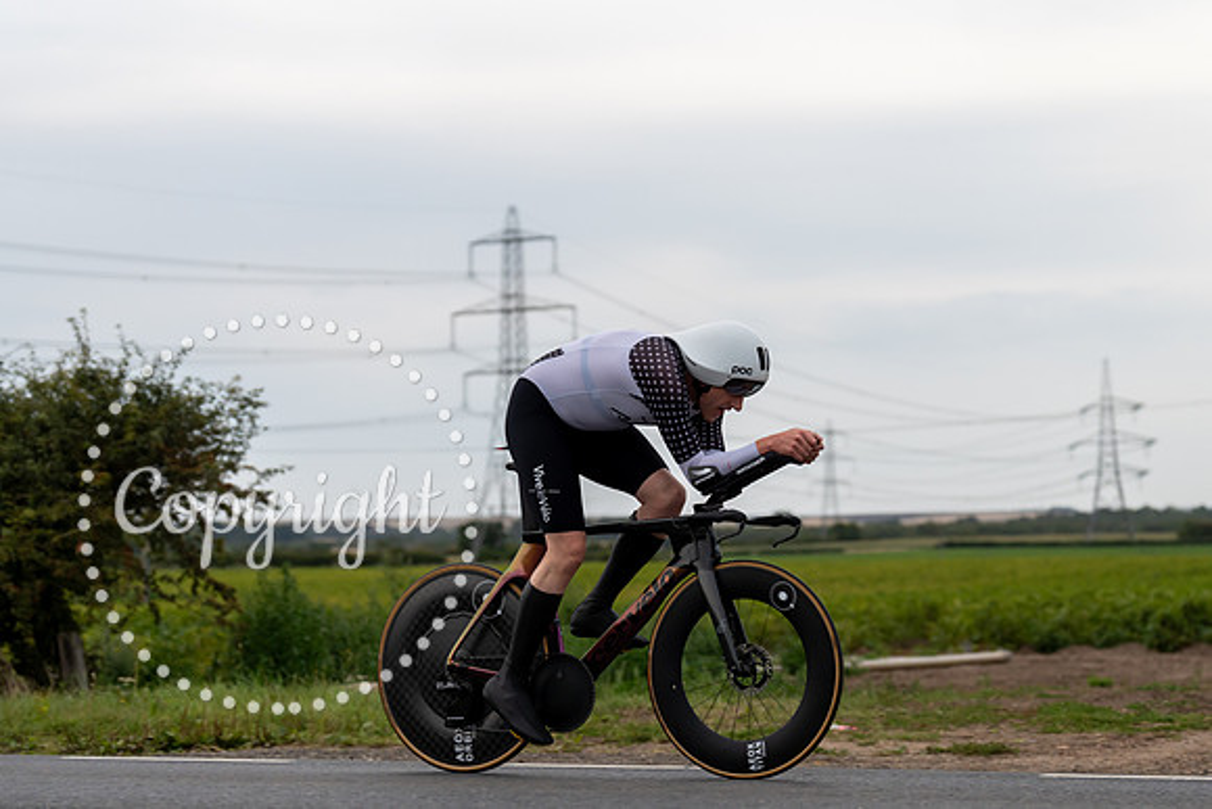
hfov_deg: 25.7
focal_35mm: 79
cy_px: 432
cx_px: 647
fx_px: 2660
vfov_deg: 17.3
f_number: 3.2
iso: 1000
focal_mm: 74
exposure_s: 1/1000
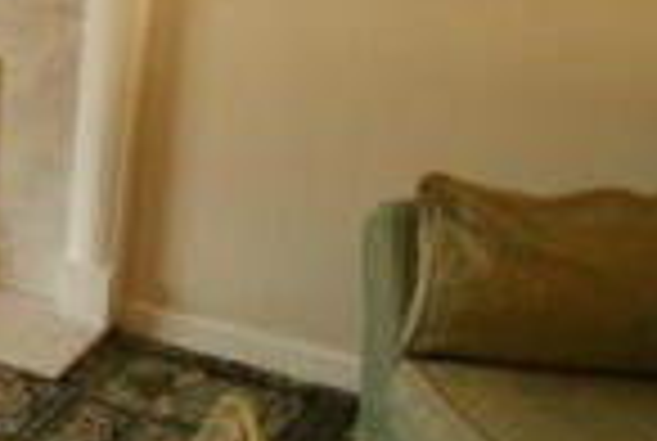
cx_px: -601
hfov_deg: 19.6
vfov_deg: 19.1
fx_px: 1225
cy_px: -106
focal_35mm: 67
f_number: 3.5
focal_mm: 10
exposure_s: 1/30
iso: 160
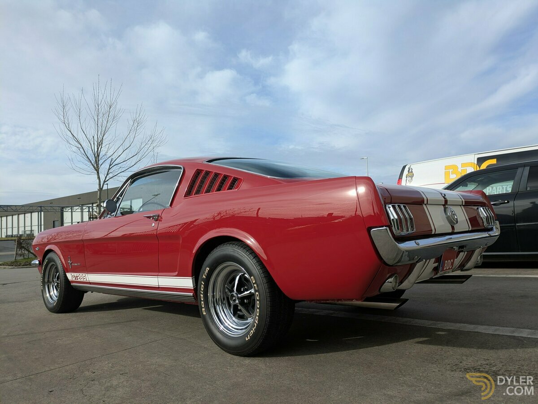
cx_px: 269
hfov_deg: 69.4
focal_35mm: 25
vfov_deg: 54.9
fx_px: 389
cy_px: 202
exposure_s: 1/1692
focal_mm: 5.43
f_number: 1.89
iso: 44
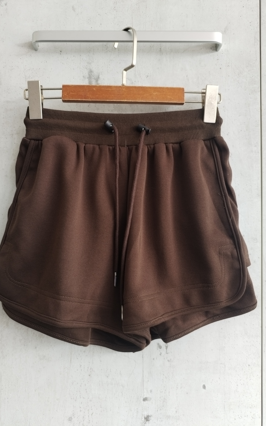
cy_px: 213
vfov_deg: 61.2
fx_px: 360
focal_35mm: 31
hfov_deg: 40.6
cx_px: 124
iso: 187
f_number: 1.8
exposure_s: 1/100
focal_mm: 4.75
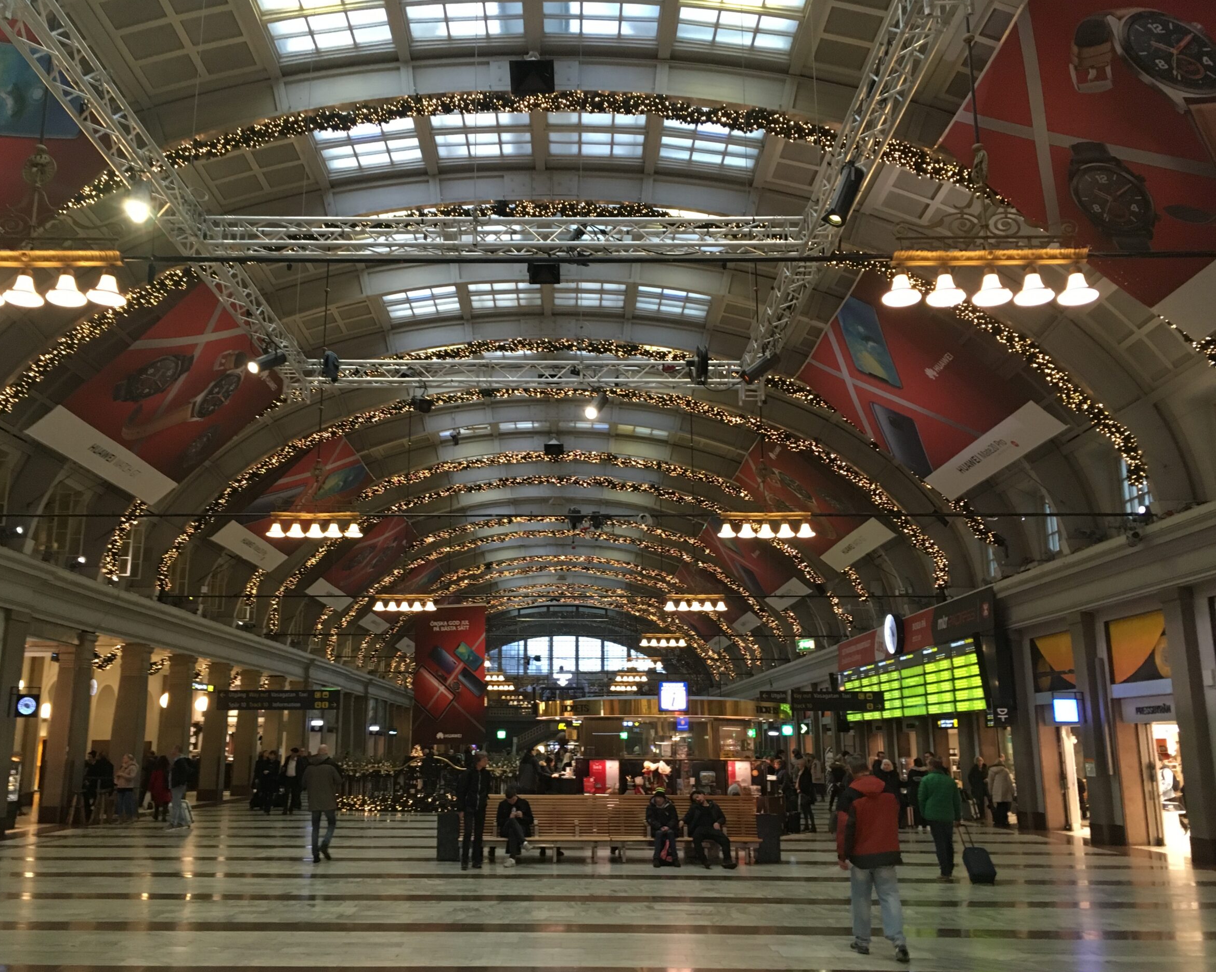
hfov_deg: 57.1
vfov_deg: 47.1
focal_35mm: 31
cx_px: 553
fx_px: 1116
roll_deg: -0.3
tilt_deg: +12.4
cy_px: 494
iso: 160
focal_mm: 4.15
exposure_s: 1/33
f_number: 2.2
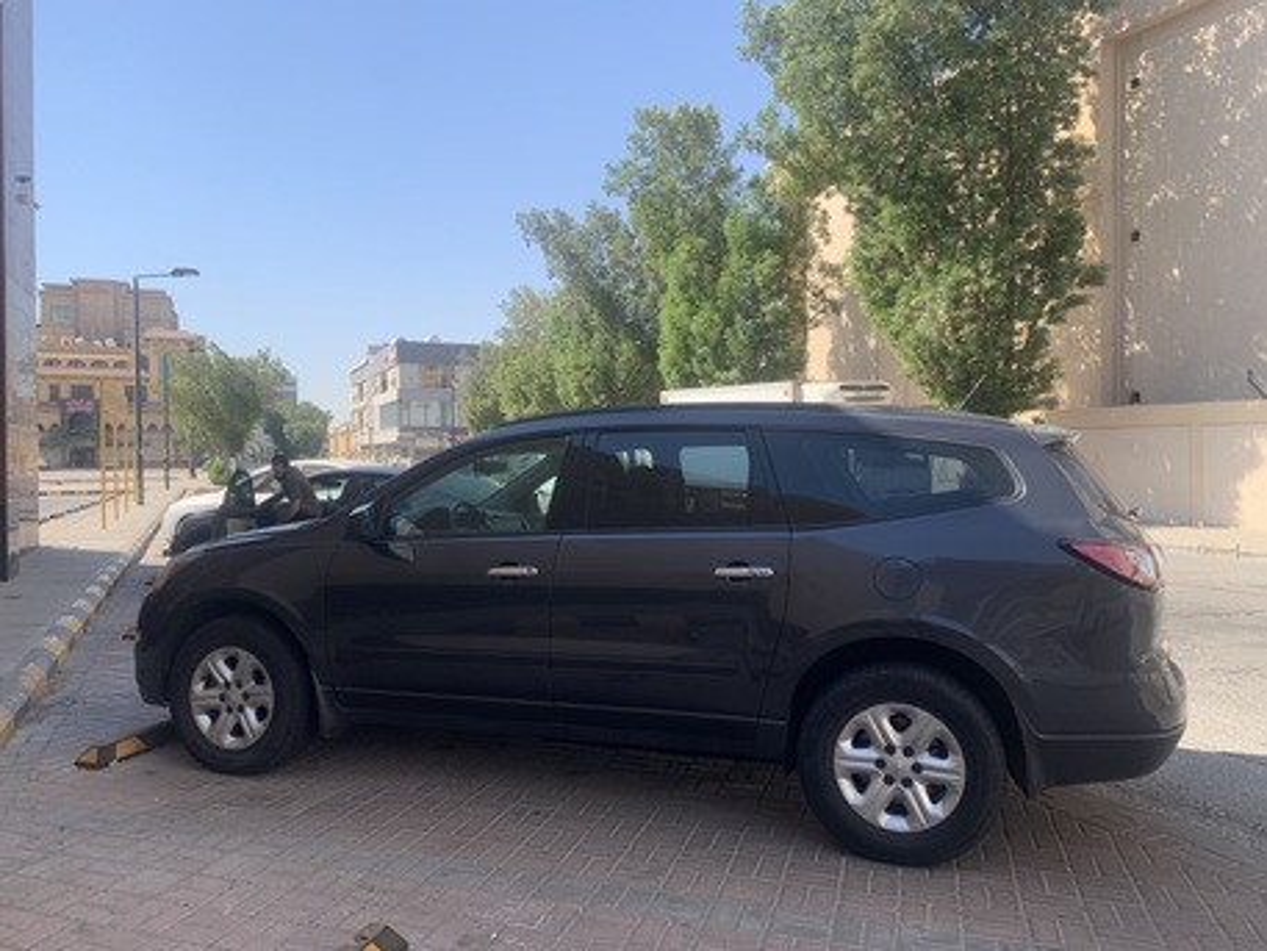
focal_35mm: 26
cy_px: 476
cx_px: 634
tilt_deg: -1.7
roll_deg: +1.2
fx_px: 952
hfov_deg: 67.3
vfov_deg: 53.1
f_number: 1.8
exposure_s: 1/1332
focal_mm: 4.25
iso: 25
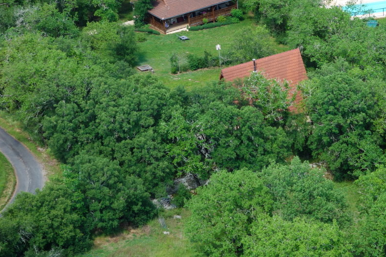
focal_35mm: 162
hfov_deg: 12.7
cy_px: 58
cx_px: 254
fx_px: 1737
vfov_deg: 8.5
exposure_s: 1/400
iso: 250
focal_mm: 37.1
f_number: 5.6
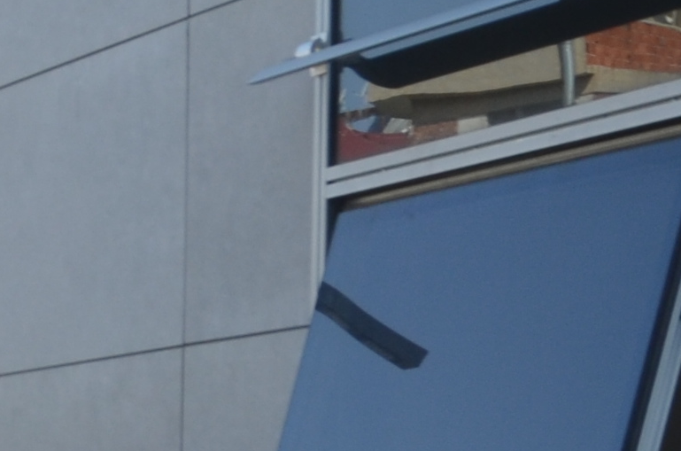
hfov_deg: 10.0
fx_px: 3265
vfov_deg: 7.6
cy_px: 839
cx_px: -1096
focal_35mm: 173
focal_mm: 18
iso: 200
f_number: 7.1
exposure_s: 1/200
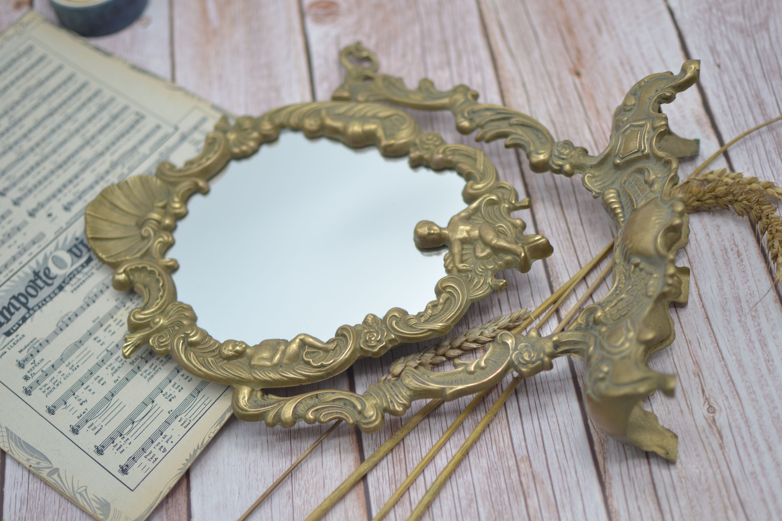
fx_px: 1140
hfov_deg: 37.9
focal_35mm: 52
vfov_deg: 25.8
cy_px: 260
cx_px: 391
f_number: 1.8
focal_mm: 35
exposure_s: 1/500
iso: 100
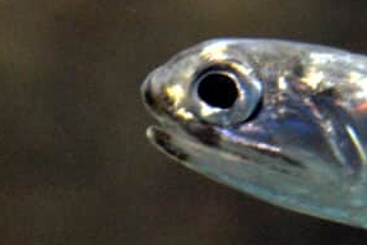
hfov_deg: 9.3
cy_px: 83
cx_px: 238
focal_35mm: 220
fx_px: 2246
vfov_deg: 6.2
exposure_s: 1/50
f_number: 5.6
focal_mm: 55
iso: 3200
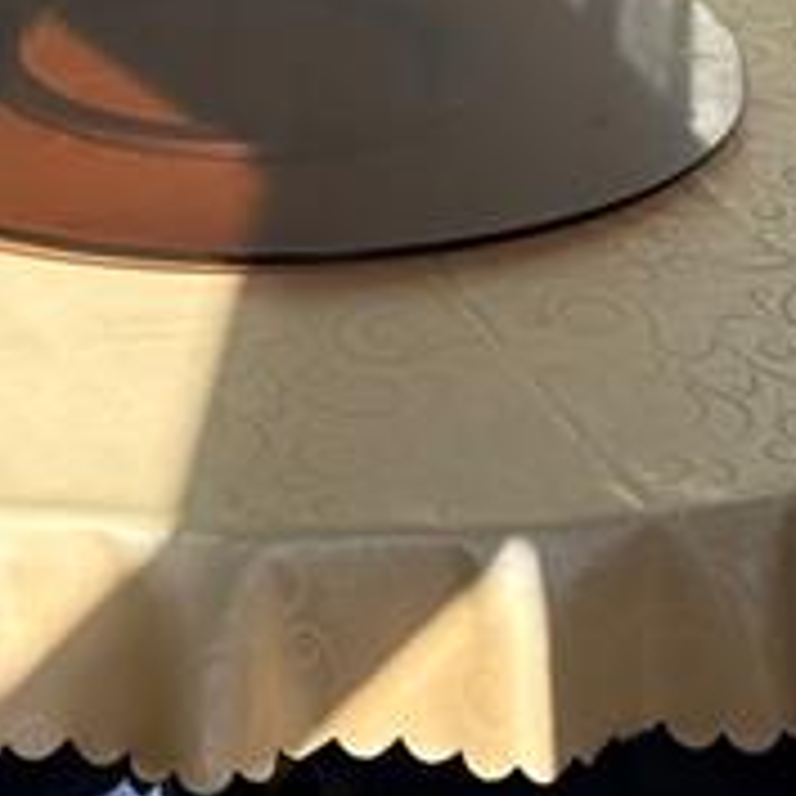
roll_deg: -0.7
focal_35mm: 133
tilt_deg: -7.7
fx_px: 3460
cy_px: -693
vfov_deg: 12.0
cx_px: 139
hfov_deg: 13.1
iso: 50
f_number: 1.6
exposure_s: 1/1032
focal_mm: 5.96
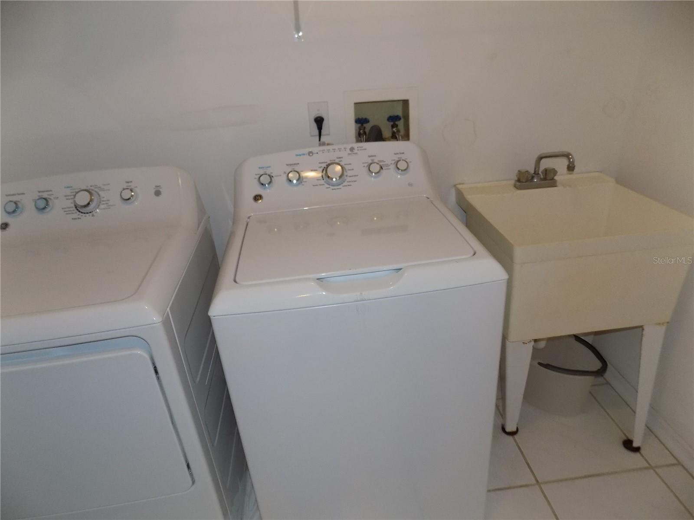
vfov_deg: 58.9
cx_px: 347
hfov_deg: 73.9
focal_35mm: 23
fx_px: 461
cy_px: 260
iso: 200
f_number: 3.1
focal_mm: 4
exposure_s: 1/30
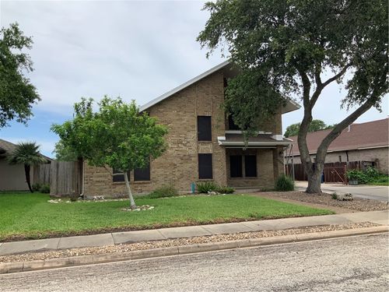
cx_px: 194
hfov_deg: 61.7
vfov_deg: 48.2
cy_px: 146
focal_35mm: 29
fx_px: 326
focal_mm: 3
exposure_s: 1/1984
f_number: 1.8
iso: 16
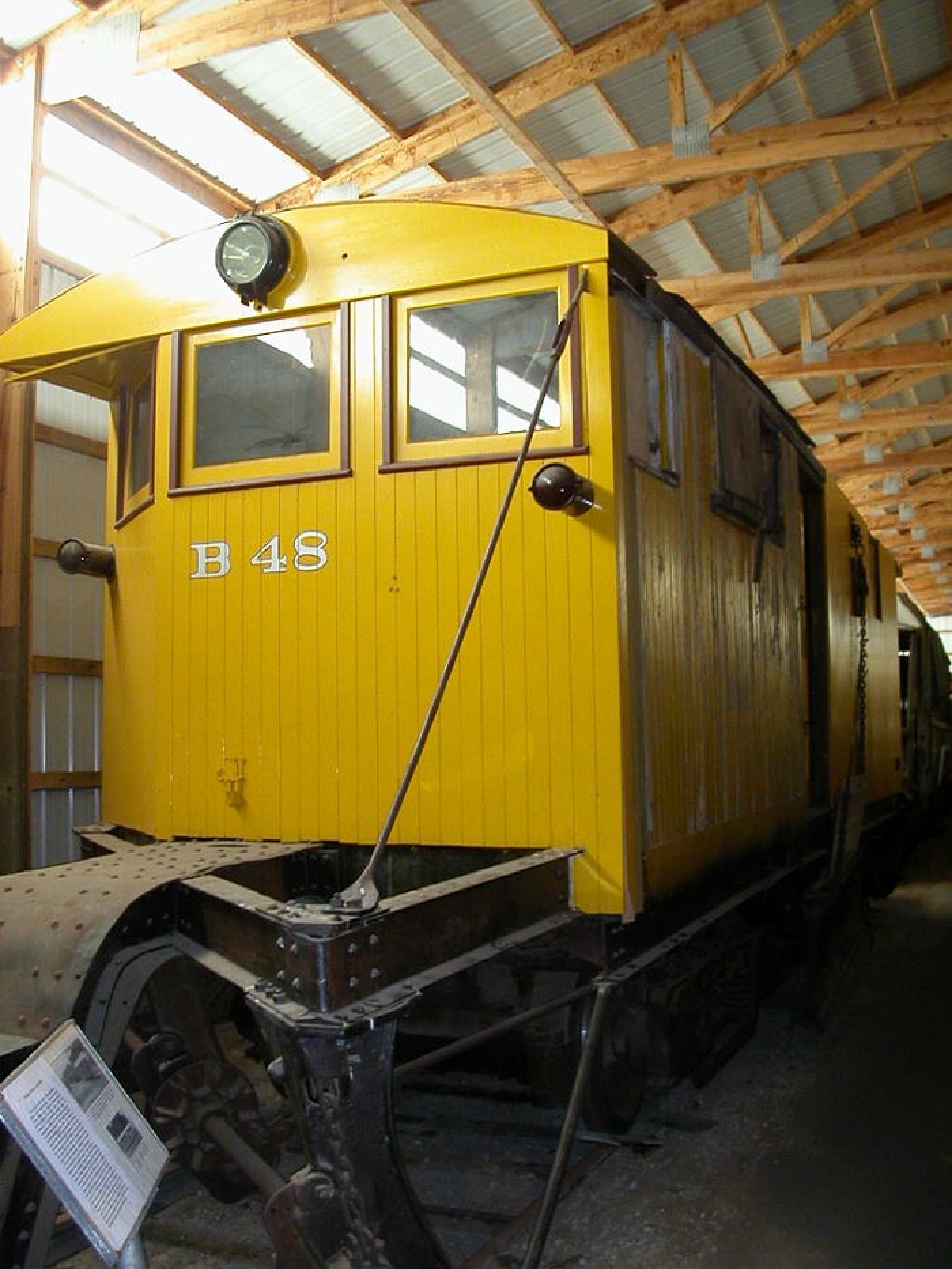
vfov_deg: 50.1
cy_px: 634
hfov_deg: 38.7
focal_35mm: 37
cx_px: 476
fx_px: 1356
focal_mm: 5.6
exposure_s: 1/13.2
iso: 200
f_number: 2.7
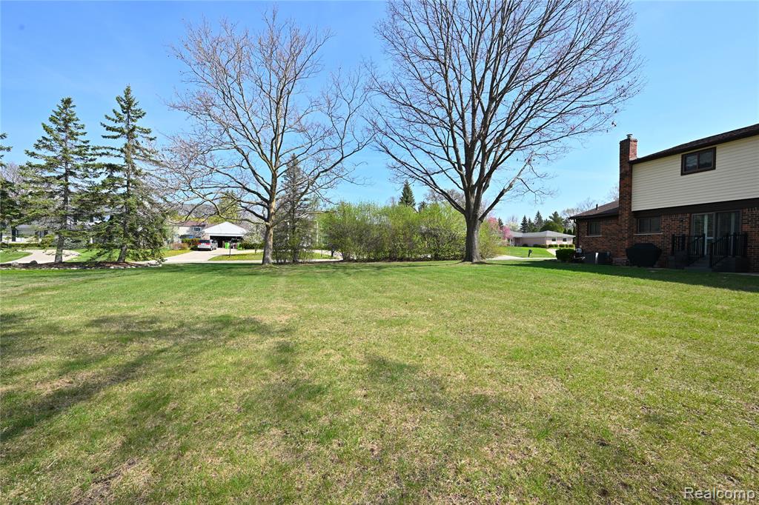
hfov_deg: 98.6
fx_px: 327
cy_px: 252
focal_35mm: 16
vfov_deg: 75.5
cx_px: 380
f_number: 9
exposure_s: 1/200
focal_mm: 15.5
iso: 100
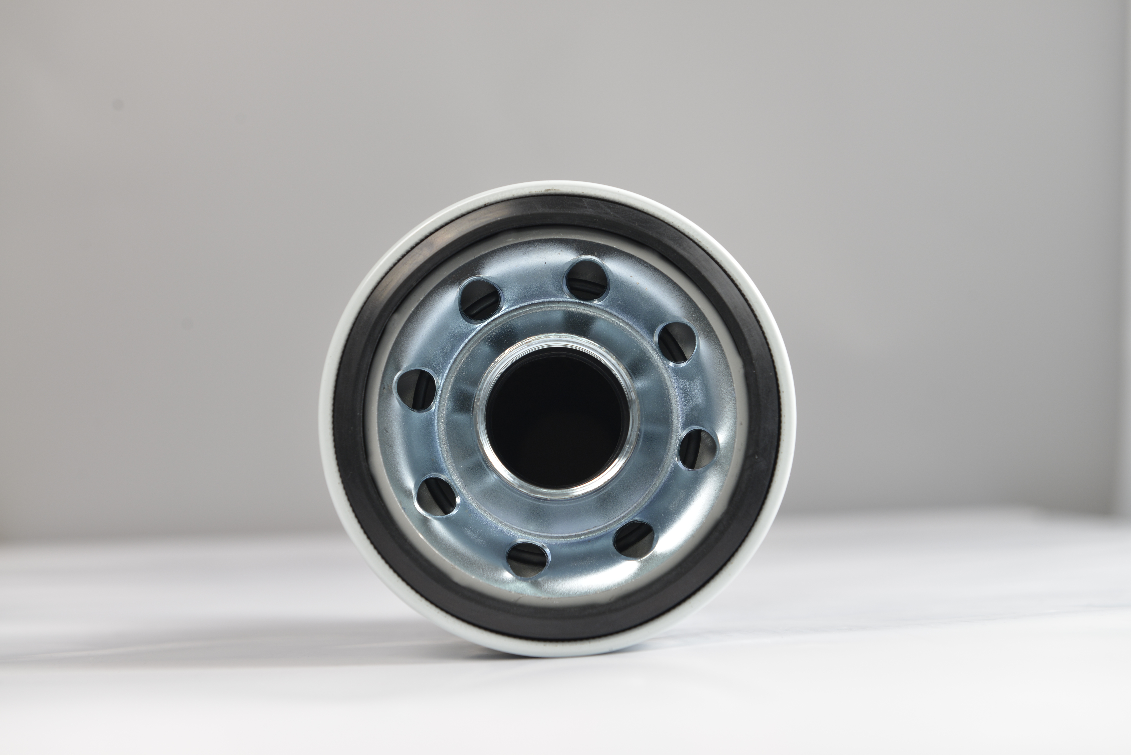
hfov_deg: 32.4
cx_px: 566
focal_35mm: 62
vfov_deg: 21.9
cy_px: 378
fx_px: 1948
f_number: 7.1
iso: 400
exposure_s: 1/80
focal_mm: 62
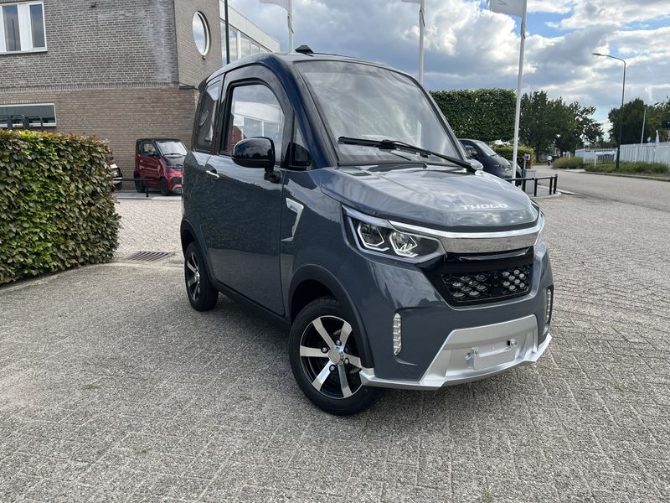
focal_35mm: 26
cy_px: 252
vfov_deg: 53.1
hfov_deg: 67.3
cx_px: 335
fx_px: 503
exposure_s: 1/959
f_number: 1.6
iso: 50
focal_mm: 5.1
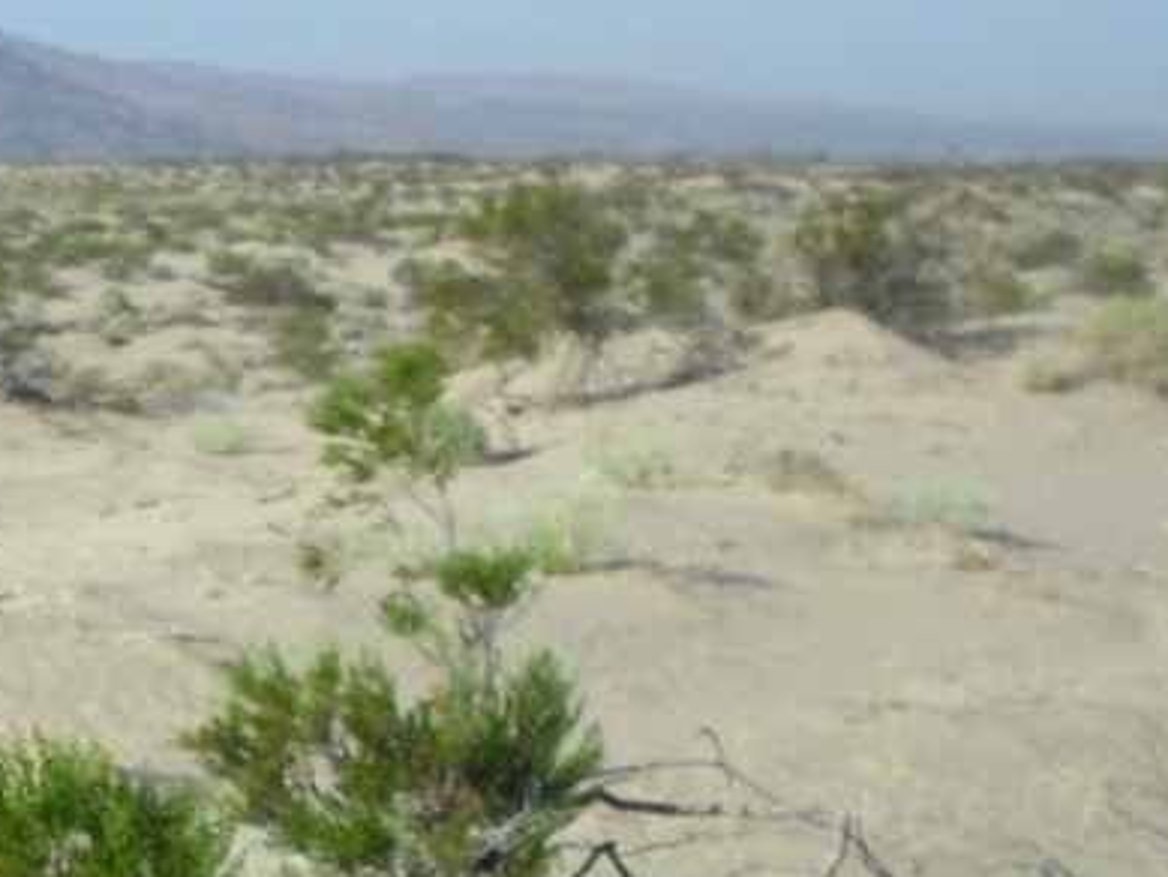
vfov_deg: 14.8
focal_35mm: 100
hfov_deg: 18.6
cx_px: -237
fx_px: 3375
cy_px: 475
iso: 100
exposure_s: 1/250
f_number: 8
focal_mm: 6.2
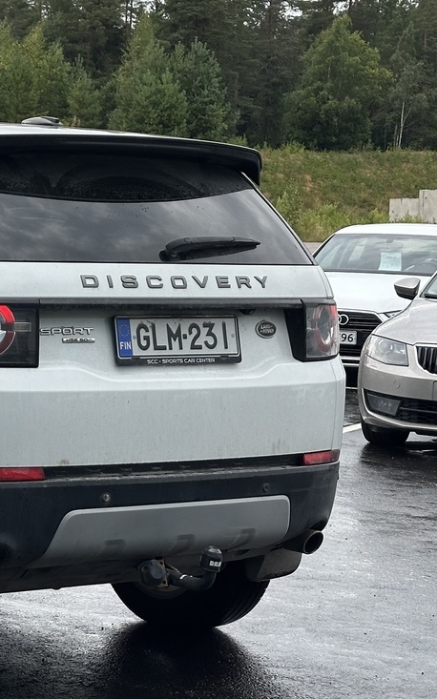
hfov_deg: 12.7
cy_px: 304
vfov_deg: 20.8
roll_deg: -0.6
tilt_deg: -4.1
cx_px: -129
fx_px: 1906
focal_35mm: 100
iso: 64
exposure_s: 1/734
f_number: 1.78
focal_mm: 6.86
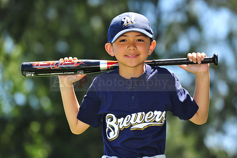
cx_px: 118
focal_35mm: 200
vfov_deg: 6.9
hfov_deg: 10.3
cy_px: 79
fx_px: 1316
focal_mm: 200
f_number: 4
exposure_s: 1/500
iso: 200
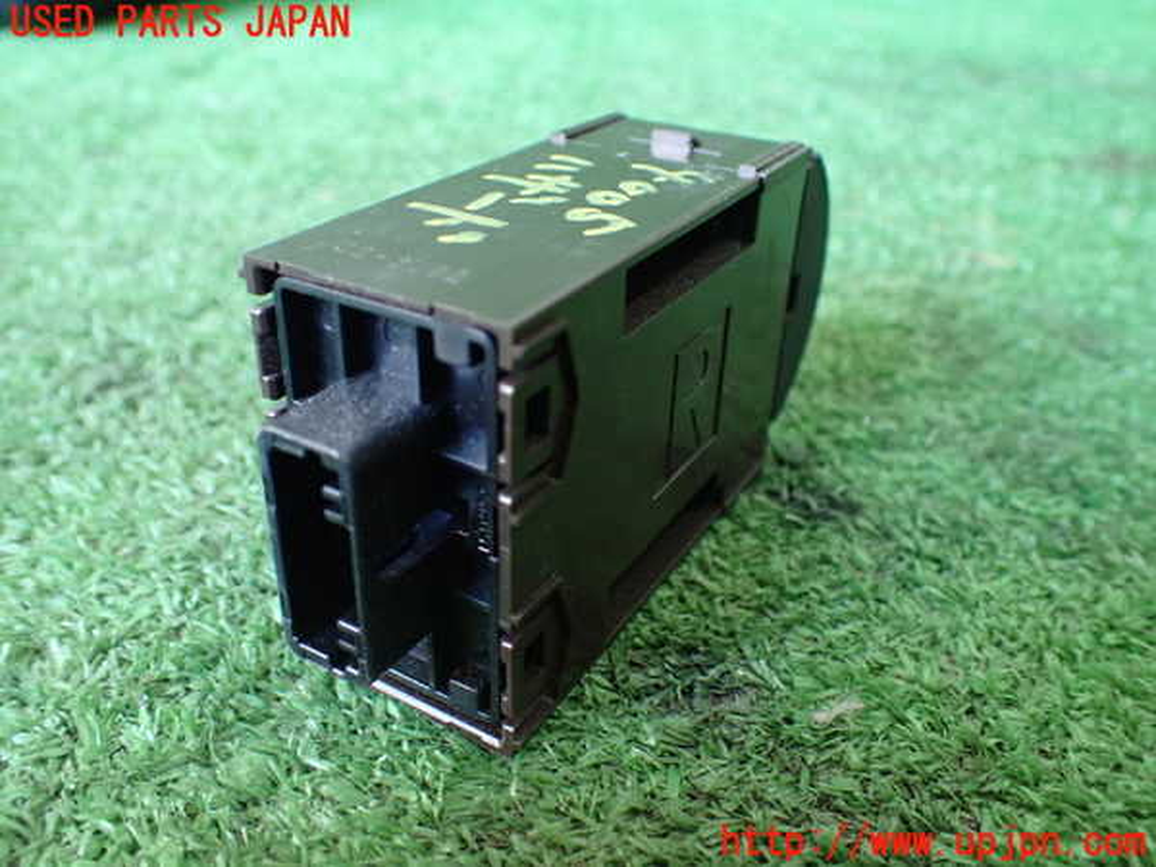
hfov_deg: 60.0
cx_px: 578
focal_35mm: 30
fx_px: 1002
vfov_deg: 46.8
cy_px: 434
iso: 800
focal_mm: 5.4
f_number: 2.3
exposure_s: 1/60
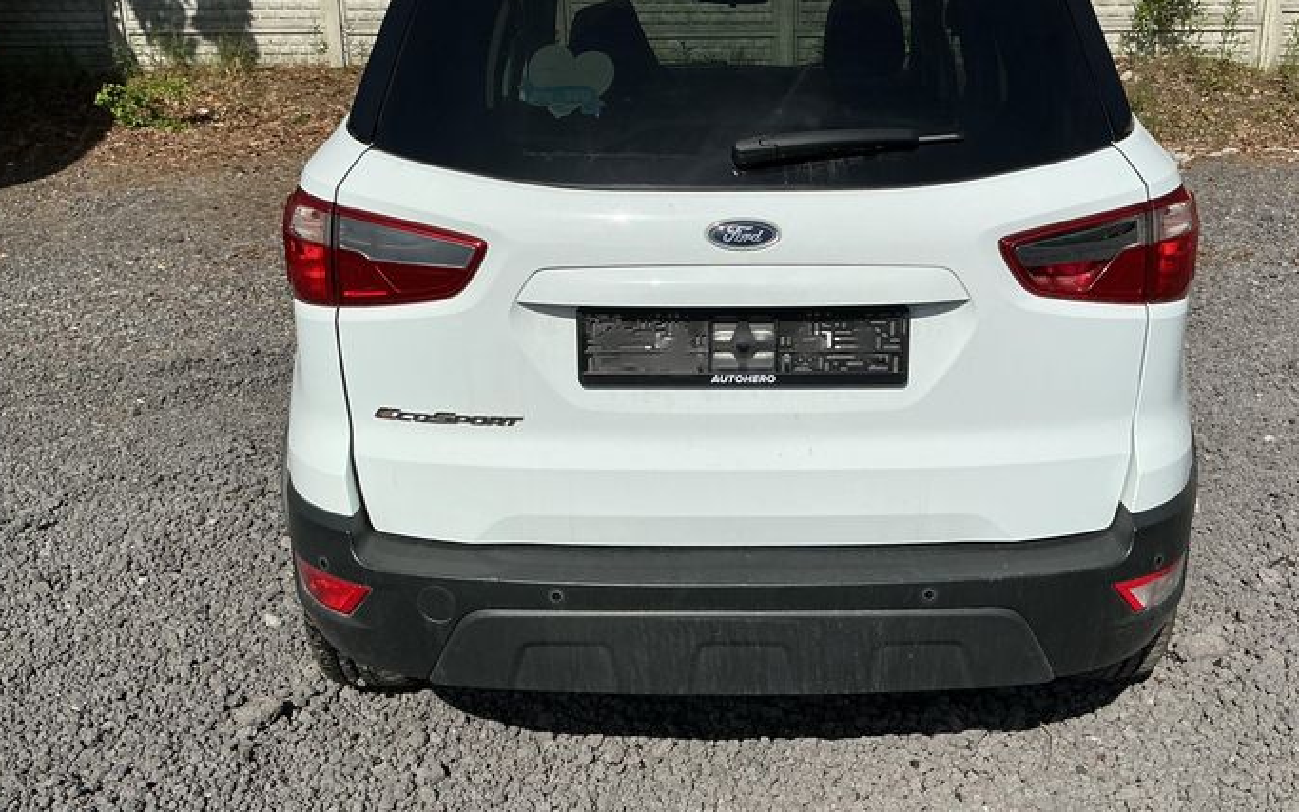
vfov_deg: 35.3
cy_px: 352
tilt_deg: -17.1
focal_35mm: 36
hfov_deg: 53.8
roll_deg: +1.5
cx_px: 736
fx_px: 1275
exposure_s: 1/4785
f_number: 1.8
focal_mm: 3
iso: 25
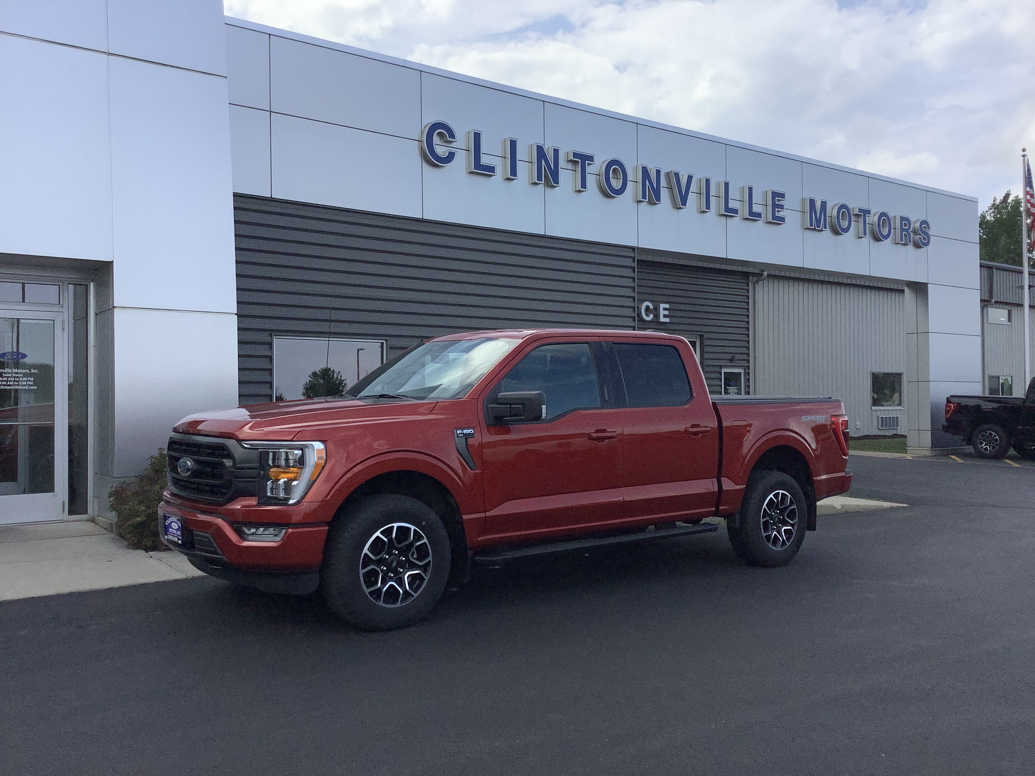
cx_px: 518
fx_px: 927
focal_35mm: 31
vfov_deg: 45.4
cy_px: 388
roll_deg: +0.4
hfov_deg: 58.4
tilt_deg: +0.7
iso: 25
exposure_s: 1/2262
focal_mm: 3.3
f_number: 2.4
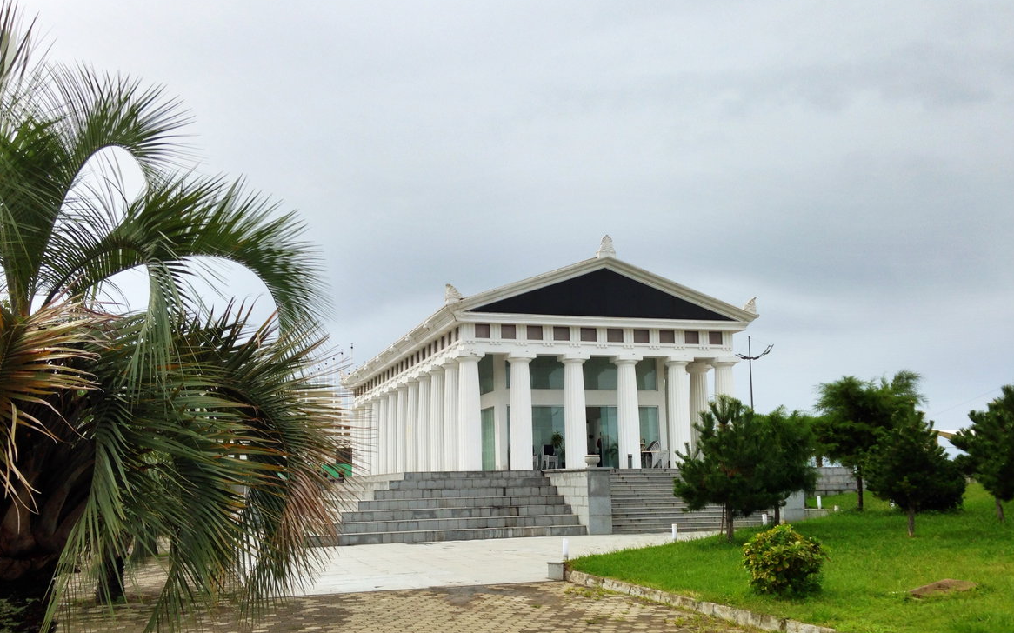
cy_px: 378
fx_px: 995
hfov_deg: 54.0
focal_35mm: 36
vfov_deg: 35.2
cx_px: 496
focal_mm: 4.12
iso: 50
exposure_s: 1/3012
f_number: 2.4
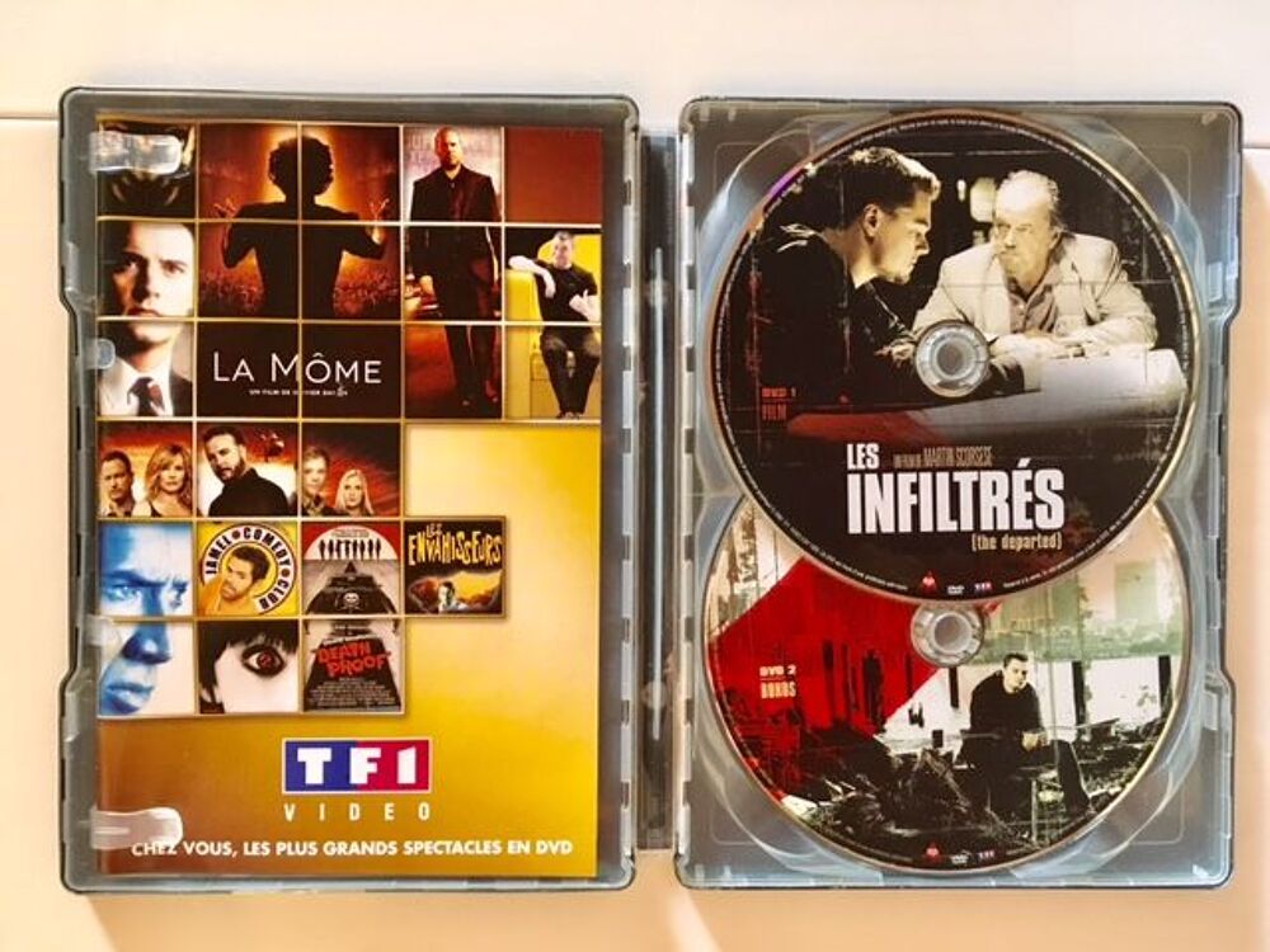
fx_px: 1064
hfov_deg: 61.7
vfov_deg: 48.2
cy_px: 476
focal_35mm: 29
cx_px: 635
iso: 200
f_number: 2.2
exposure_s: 1/17
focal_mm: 4.15
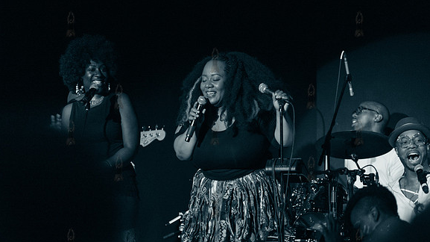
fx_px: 2222
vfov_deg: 6.2
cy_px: 132
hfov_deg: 11.1
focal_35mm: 195
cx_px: 215
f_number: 2.8
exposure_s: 1/200
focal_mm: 185
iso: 4000
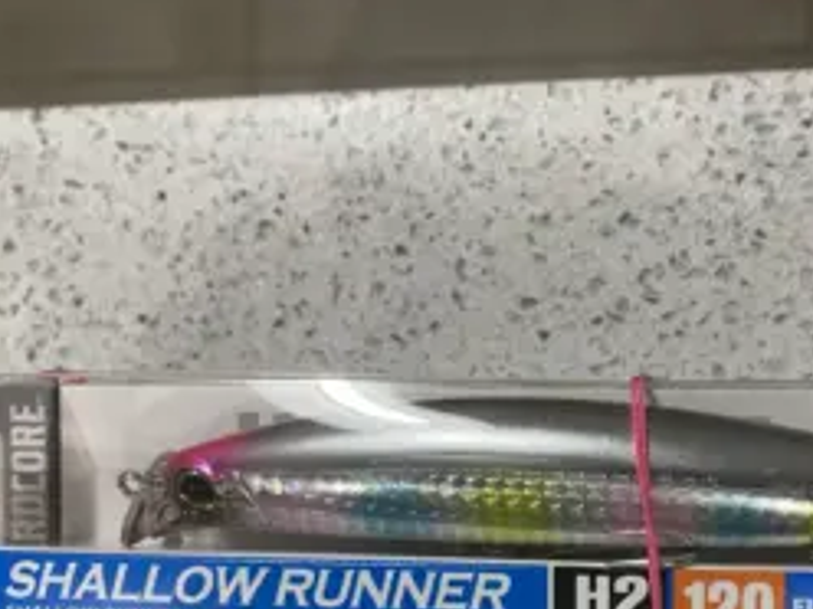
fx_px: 986
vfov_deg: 33.5
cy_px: 475
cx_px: 508
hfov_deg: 44.4
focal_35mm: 42
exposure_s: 1/65
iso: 125
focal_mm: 4.25
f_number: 1.8
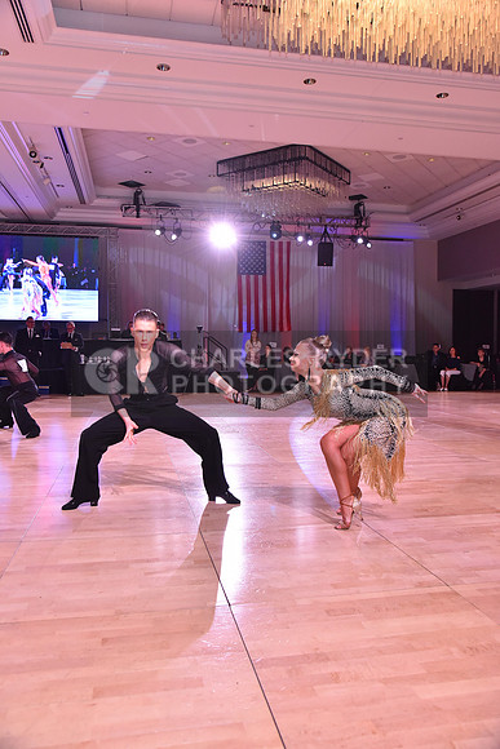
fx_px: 625
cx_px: 250
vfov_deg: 61.9
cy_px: 374
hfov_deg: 43.6
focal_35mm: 30
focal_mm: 30
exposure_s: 1/250
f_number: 5
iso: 2000
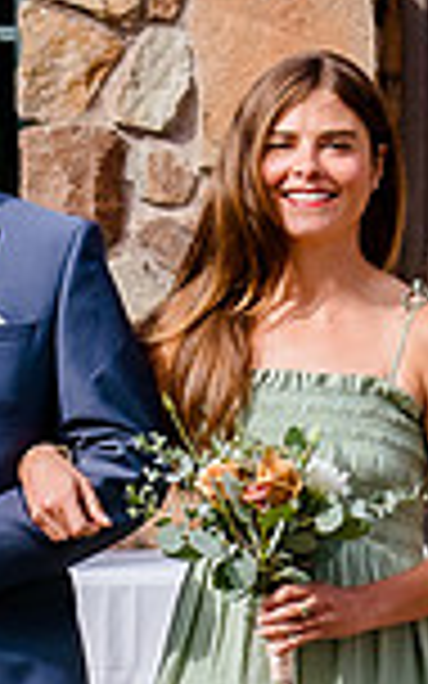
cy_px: 640
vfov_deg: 5.4
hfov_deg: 3.4
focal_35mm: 389
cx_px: 56
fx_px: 7260
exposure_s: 1/1250
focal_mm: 48
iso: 200
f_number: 4.5
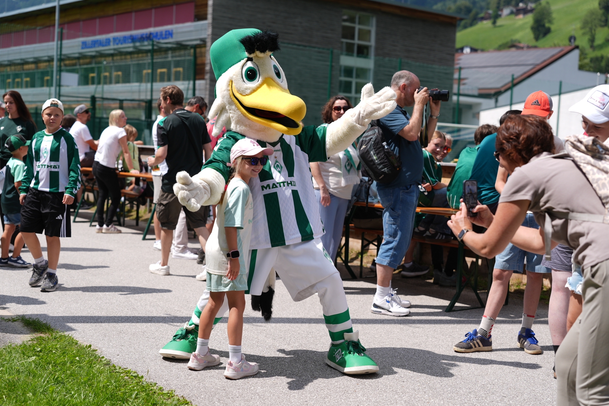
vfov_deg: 26.5
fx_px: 863
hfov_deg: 38.9
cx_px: 310
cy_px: 205
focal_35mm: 51
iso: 200
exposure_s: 1/4000
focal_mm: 50
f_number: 2.8
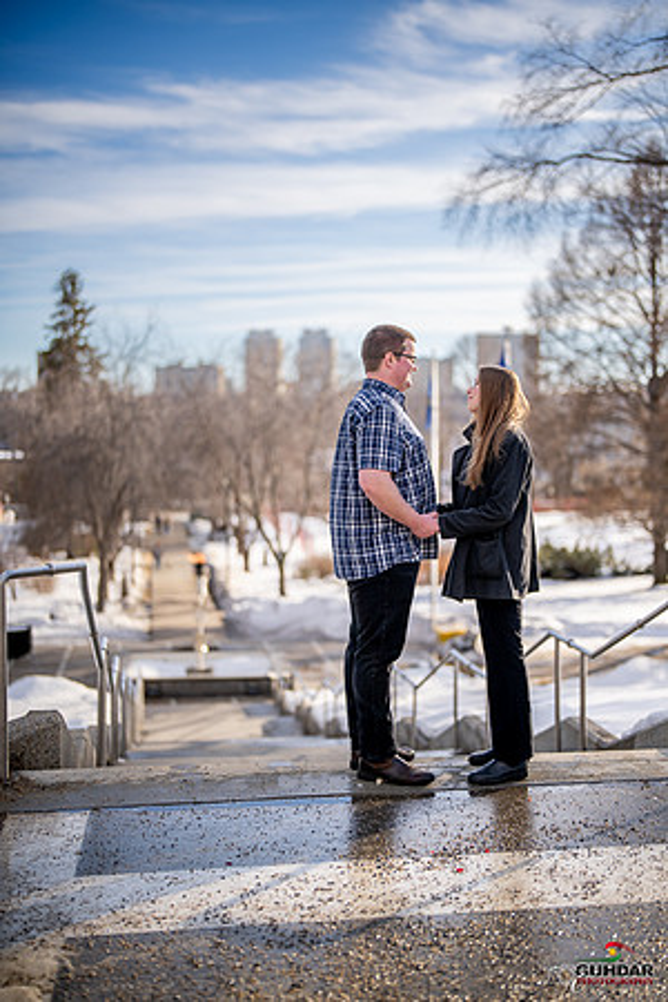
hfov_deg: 27.0
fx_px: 1392
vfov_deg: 39.6
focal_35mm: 50
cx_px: 334
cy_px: 501
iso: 100
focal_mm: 50
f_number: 1.2
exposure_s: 1/6400
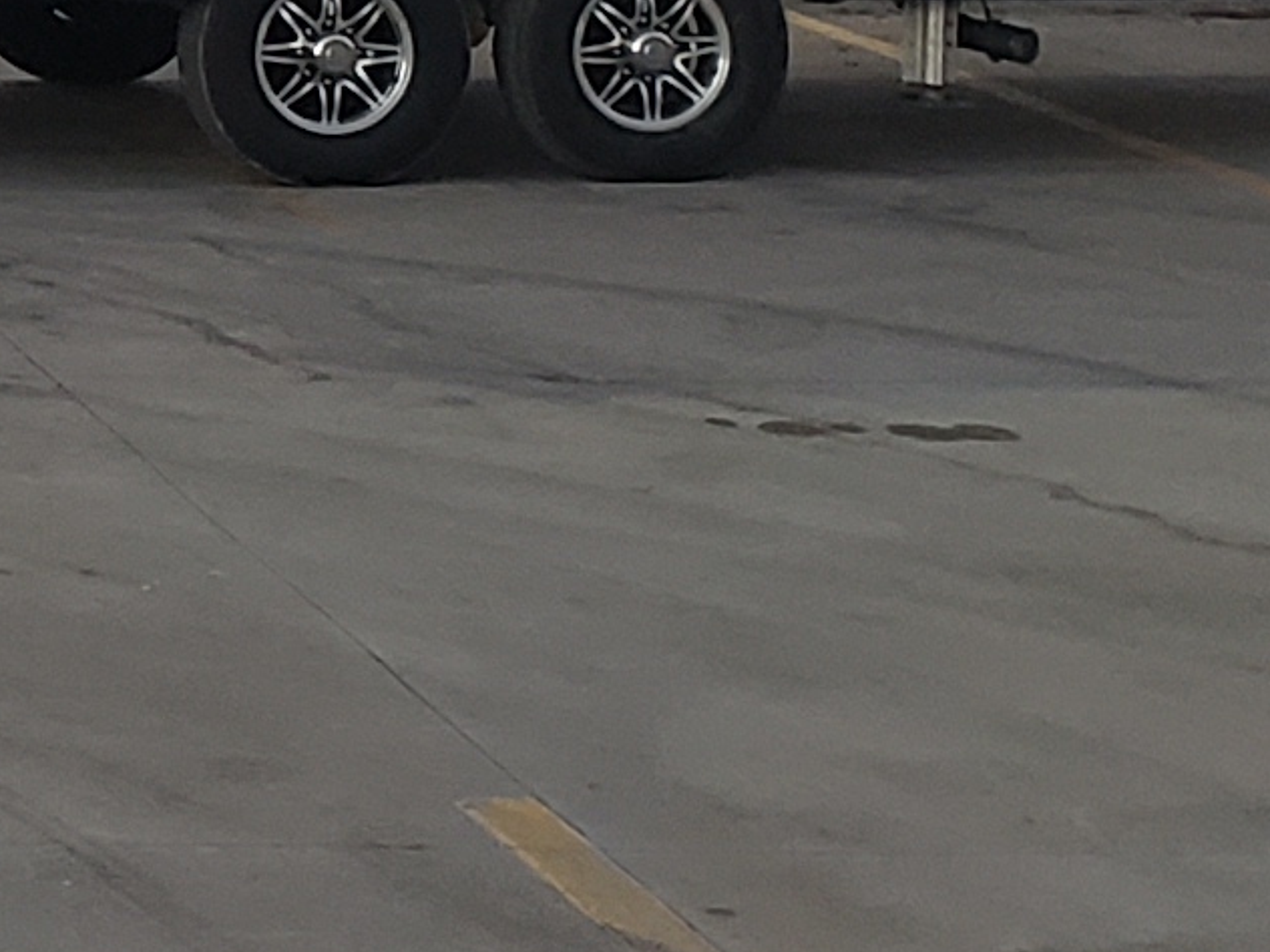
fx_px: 6090
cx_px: -906
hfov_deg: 11.2
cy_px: -422
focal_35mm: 166
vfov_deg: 8.8
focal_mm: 4.3
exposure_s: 1/60
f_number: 2.4
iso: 200
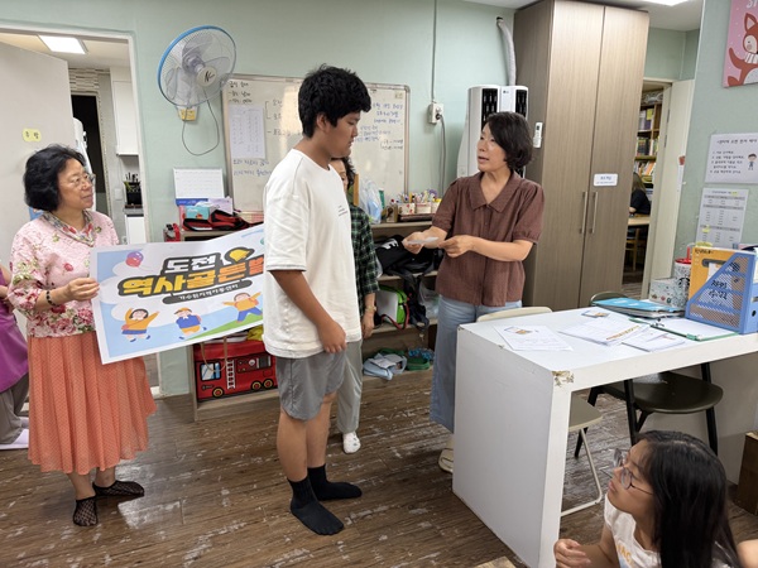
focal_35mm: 24
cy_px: 284
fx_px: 526
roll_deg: -0.1
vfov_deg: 56.8
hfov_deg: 71.6
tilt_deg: -12.8
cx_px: 379
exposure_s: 1/60
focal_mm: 6.76
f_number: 1.78
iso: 100
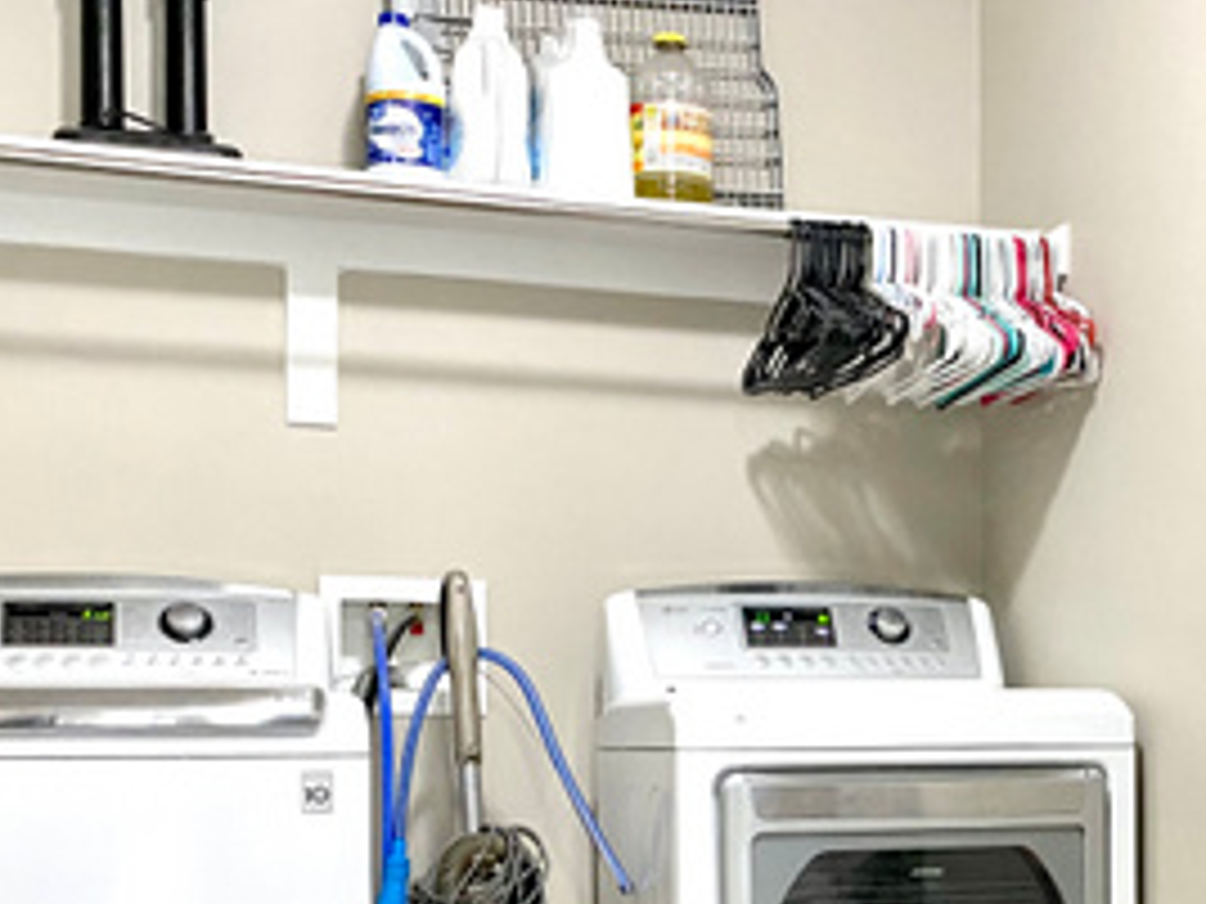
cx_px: 1094
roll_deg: -0.5
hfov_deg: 29.8
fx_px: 2160
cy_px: 792
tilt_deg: -2.0
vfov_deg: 23.1
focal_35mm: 62
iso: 320
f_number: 1.8
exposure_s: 1/60
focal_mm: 4.25
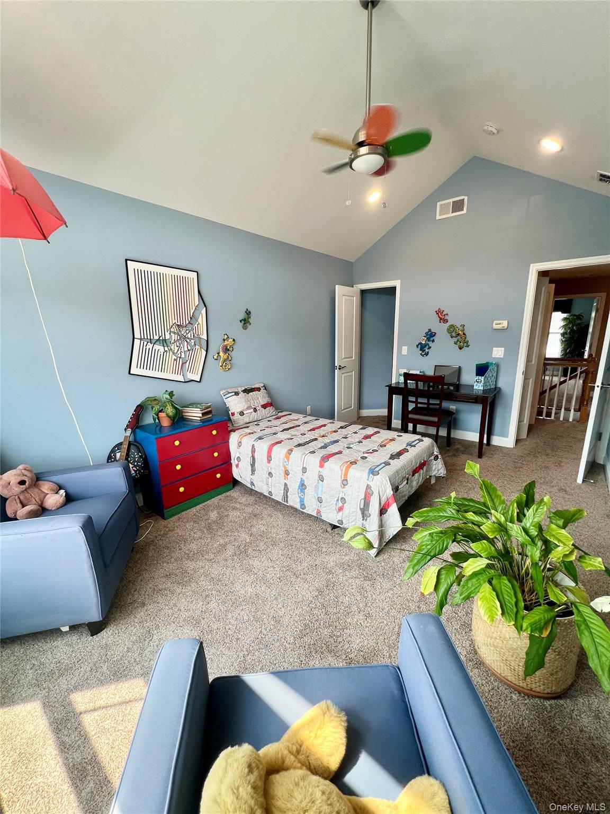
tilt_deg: -13.2
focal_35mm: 13
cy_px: 407
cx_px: 305
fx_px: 305
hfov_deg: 89.9
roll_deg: -0.1
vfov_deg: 106.2
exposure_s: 1/120
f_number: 1.8
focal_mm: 1.57
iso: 64
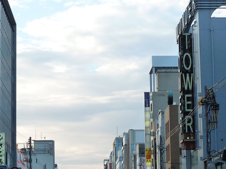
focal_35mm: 99
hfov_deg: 19.8
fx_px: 646
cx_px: 95
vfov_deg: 14.8
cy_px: 157
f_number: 4
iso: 125
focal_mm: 7.3
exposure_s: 1/125
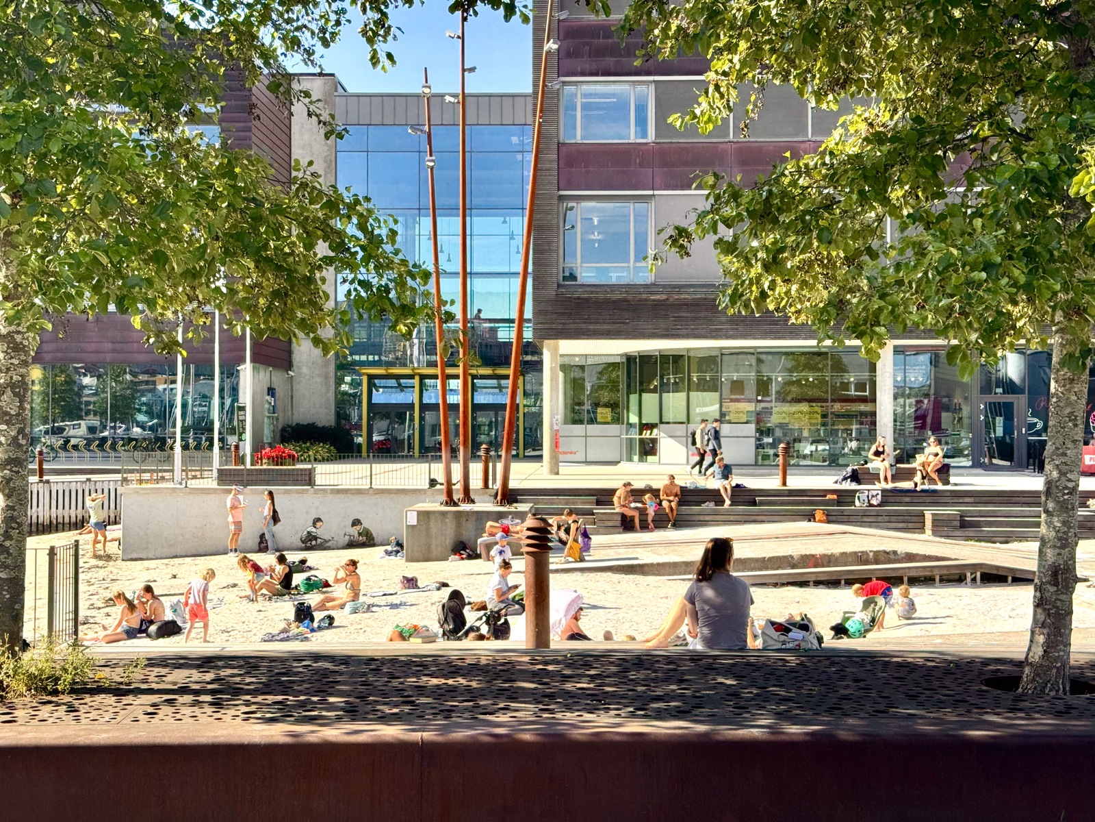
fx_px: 1518
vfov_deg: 30.3
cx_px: 548
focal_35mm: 48
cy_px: 411
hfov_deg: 39.7
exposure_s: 1/2415
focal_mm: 6.76
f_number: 1.78
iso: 64
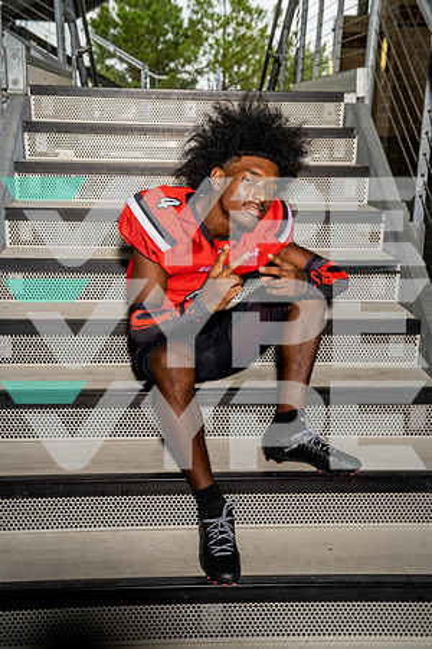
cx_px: 216
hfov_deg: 29.2
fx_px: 828
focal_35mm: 46
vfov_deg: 42.7
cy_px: 324
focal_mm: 46
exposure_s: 1/250
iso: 100
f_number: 6.3
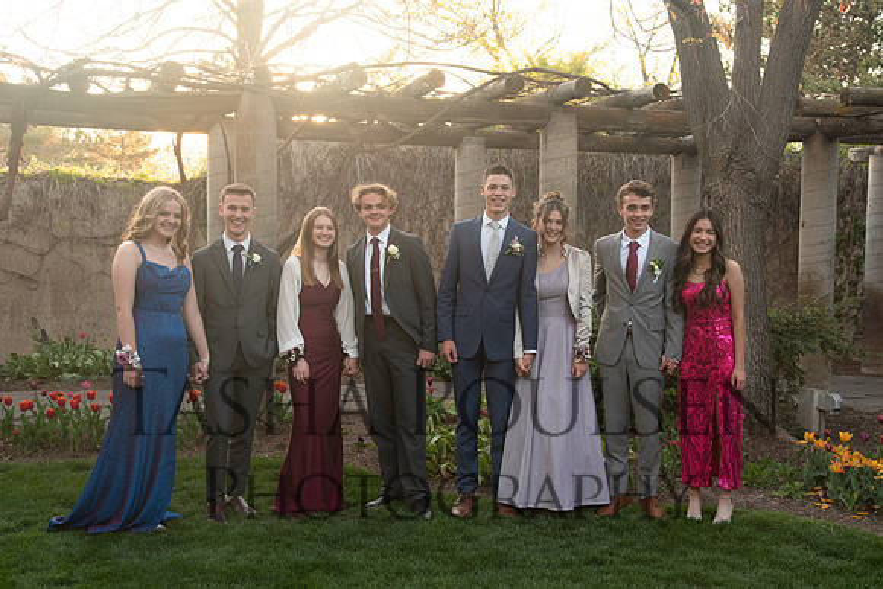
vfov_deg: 26.9
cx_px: 499
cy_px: 311
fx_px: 1231
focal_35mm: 50
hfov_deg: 39.4
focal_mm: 44
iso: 640
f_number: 5.6
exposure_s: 1/125
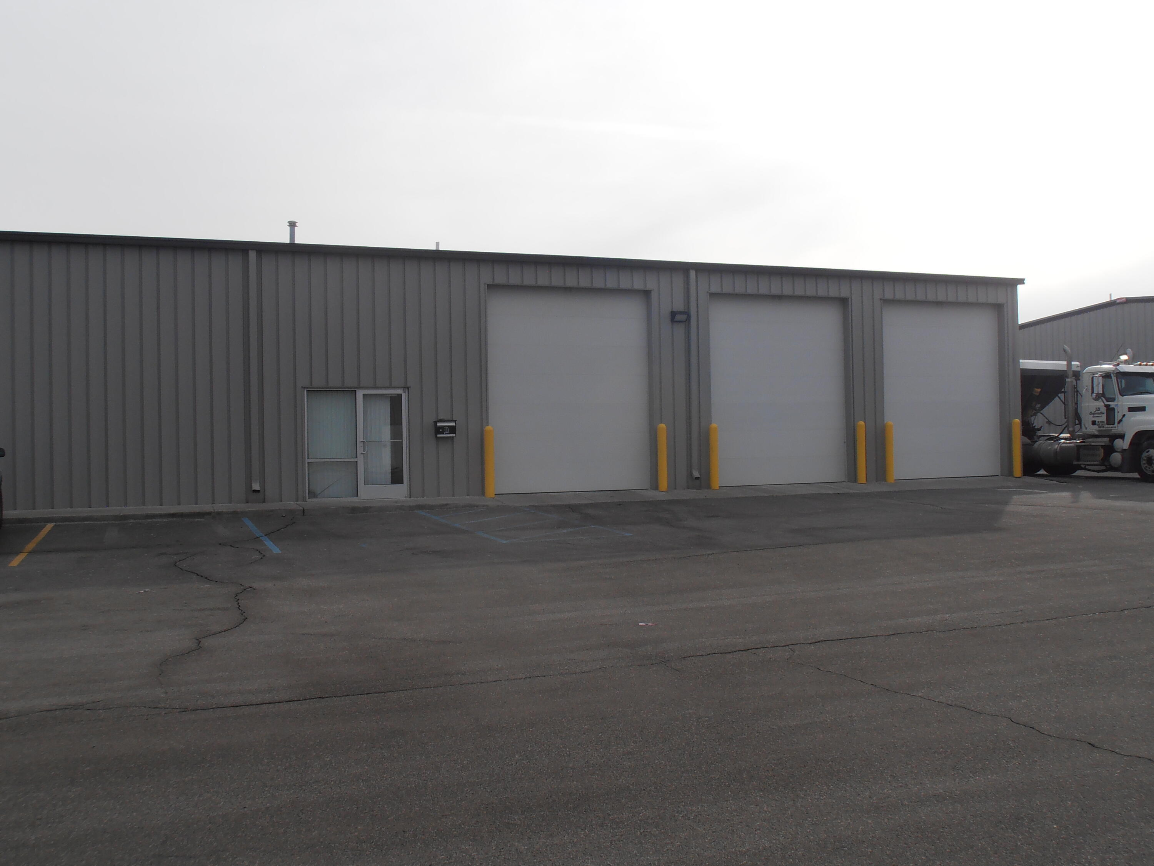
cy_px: 433
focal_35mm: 37
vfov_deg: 38.7
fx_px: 1233
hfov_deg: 50.1
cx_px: 577
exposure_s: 1/200
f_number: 9.9
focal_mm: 6.61
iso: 80
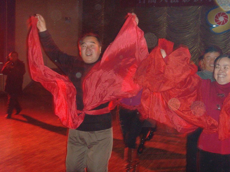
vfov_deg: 24.4
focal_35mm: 60
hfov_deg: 32.2
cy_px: 86
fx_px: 399
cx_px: 115
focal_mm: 10.2
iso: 400
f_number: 3.9
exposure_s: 1/45
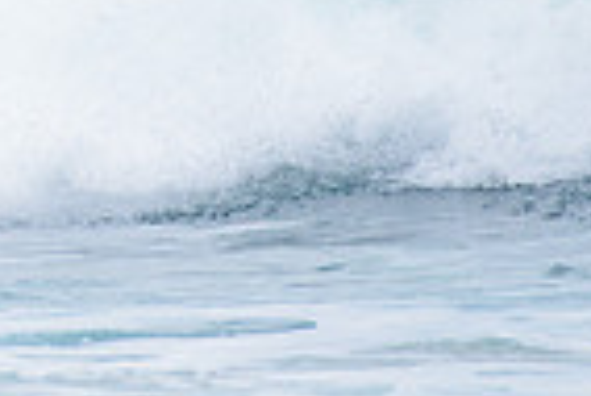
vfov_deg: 0.7
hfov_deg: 1.0
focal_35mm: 2039
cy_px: -190
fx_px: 33507
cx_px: -308
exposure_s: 1/2000
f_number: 5.6
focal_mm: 500
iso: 280
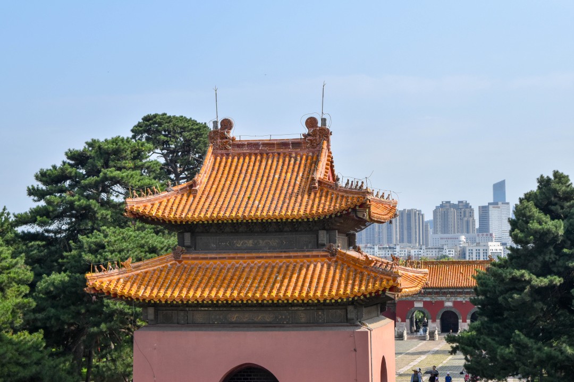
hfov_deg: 24.6
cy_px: 191
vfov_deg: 16.6
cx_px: 287
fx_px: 1315
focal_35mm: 82
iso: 400
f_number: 5.6
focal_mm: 55
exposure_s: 1/1500
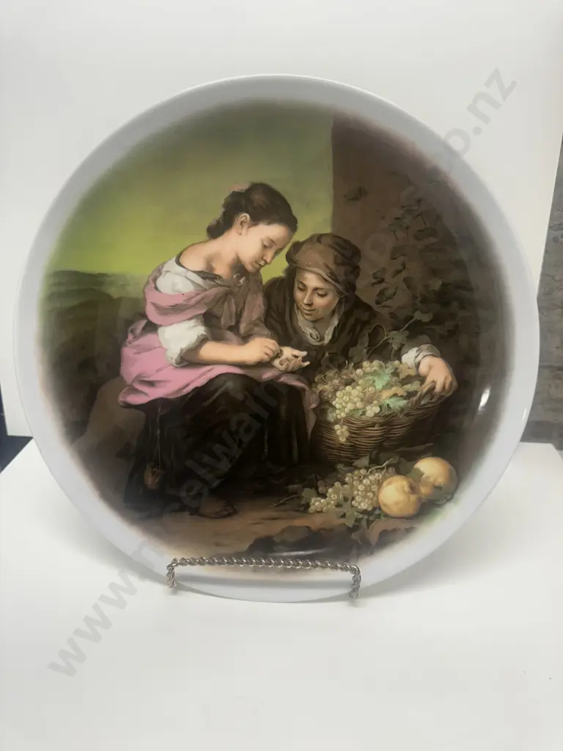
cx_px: 282
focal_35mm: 24
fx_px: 520
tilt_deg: -23.3
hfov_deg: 56.8
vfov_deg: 71.6
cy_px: 376
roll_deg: +0.4
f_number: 1.78
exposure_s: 1/100
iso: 160
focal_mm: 6.86
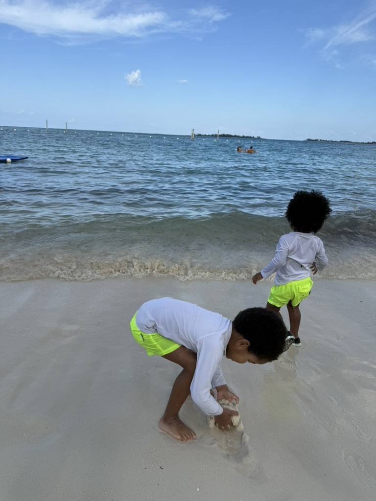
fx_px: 348
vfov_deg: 71.6
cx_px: 188
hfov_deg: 56.8
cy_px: 250
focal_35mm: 24
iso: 80
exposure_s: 1/4405
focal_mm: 6.76
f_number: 1.78
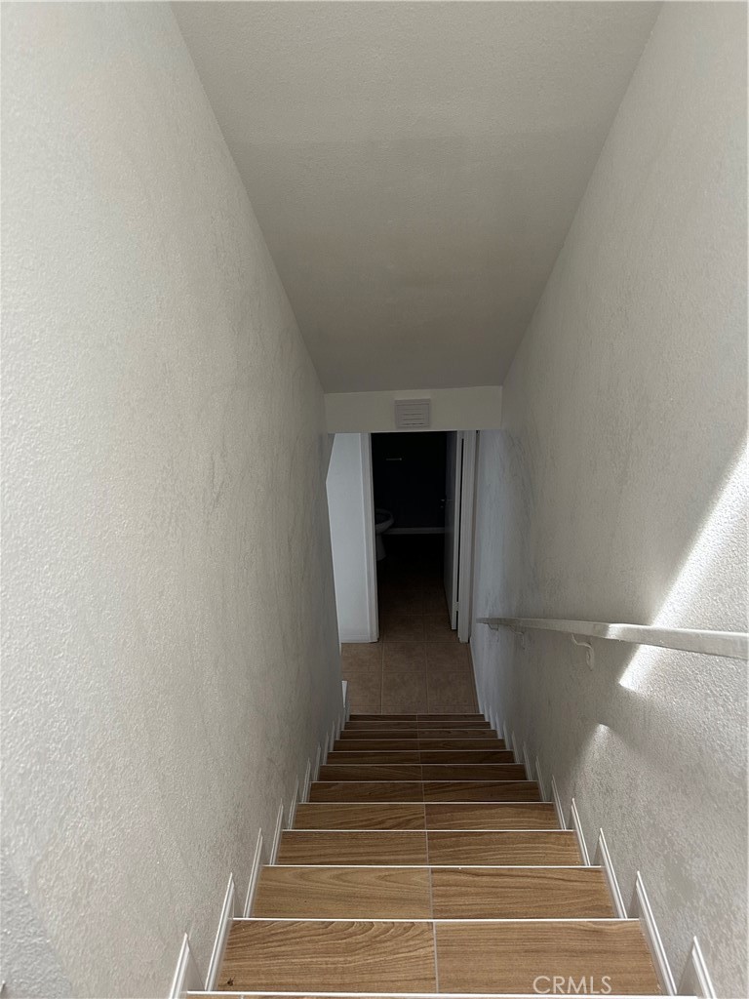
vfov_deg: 71.6
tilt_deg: -28.4
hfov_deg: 56.8
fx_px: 692
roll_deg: +1.7
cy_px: 500
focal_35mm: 24
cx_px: 374
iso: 250
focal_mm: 6.86
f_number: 1.78
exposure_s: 1/73
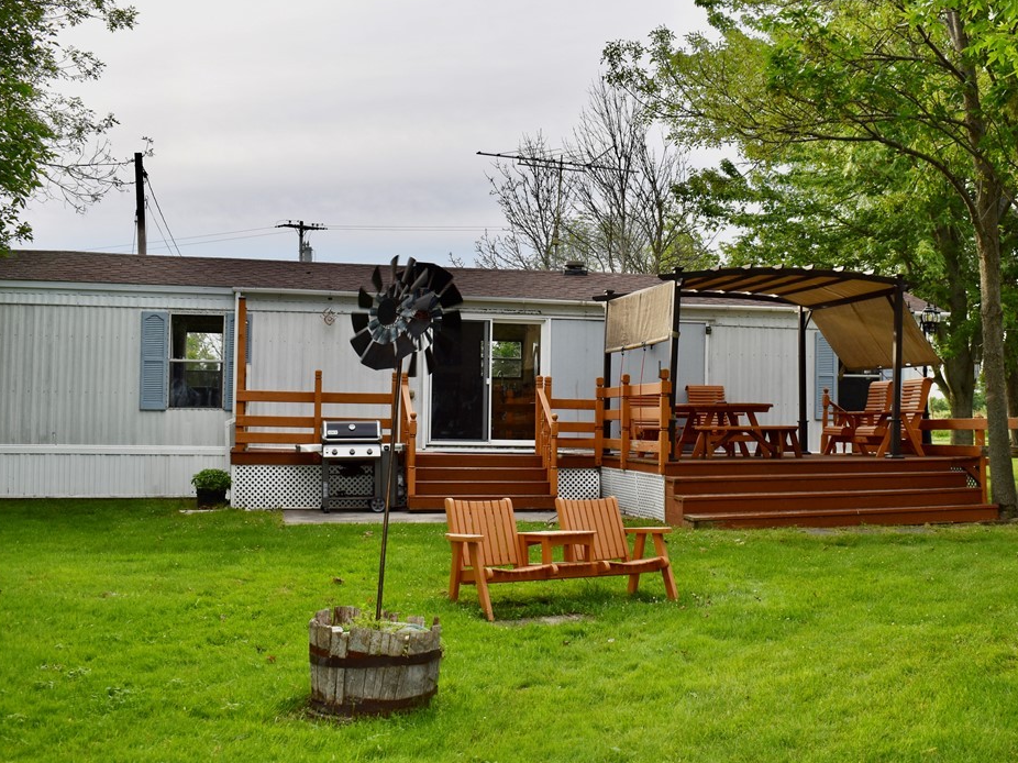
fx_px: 1294
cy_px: 371
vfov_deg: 32.9
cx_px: 585
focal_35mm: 44
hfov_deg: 42.8
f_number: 5.6
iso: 100
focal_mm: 26
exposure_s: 1/125
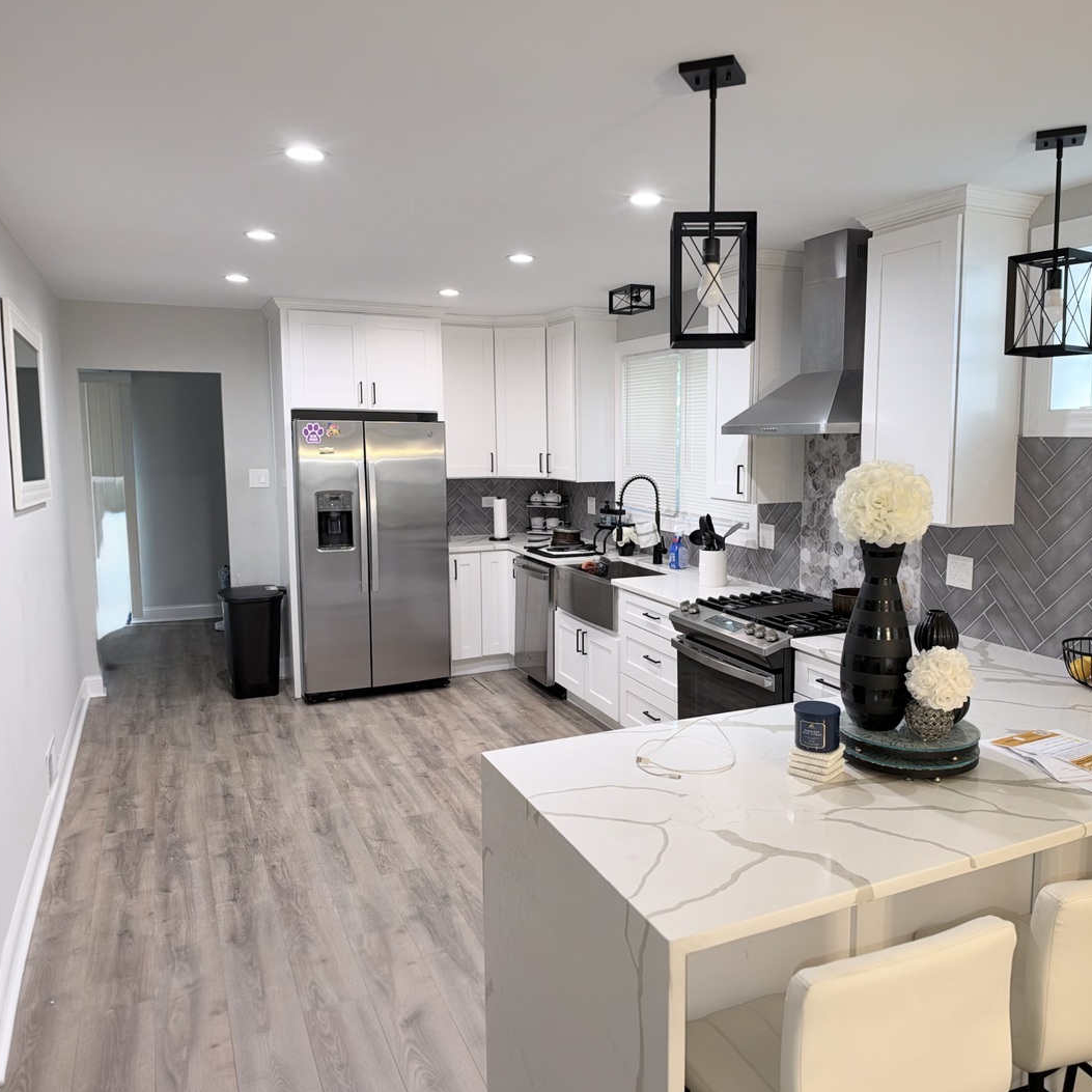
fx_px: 1035
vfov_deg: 55.6
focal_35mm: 29
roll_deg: +0.0
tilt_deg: -5.7
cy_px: 534
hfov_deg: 55.3
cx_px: 640
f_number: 1.8
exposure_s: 1/31
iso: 64
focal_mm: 6.93
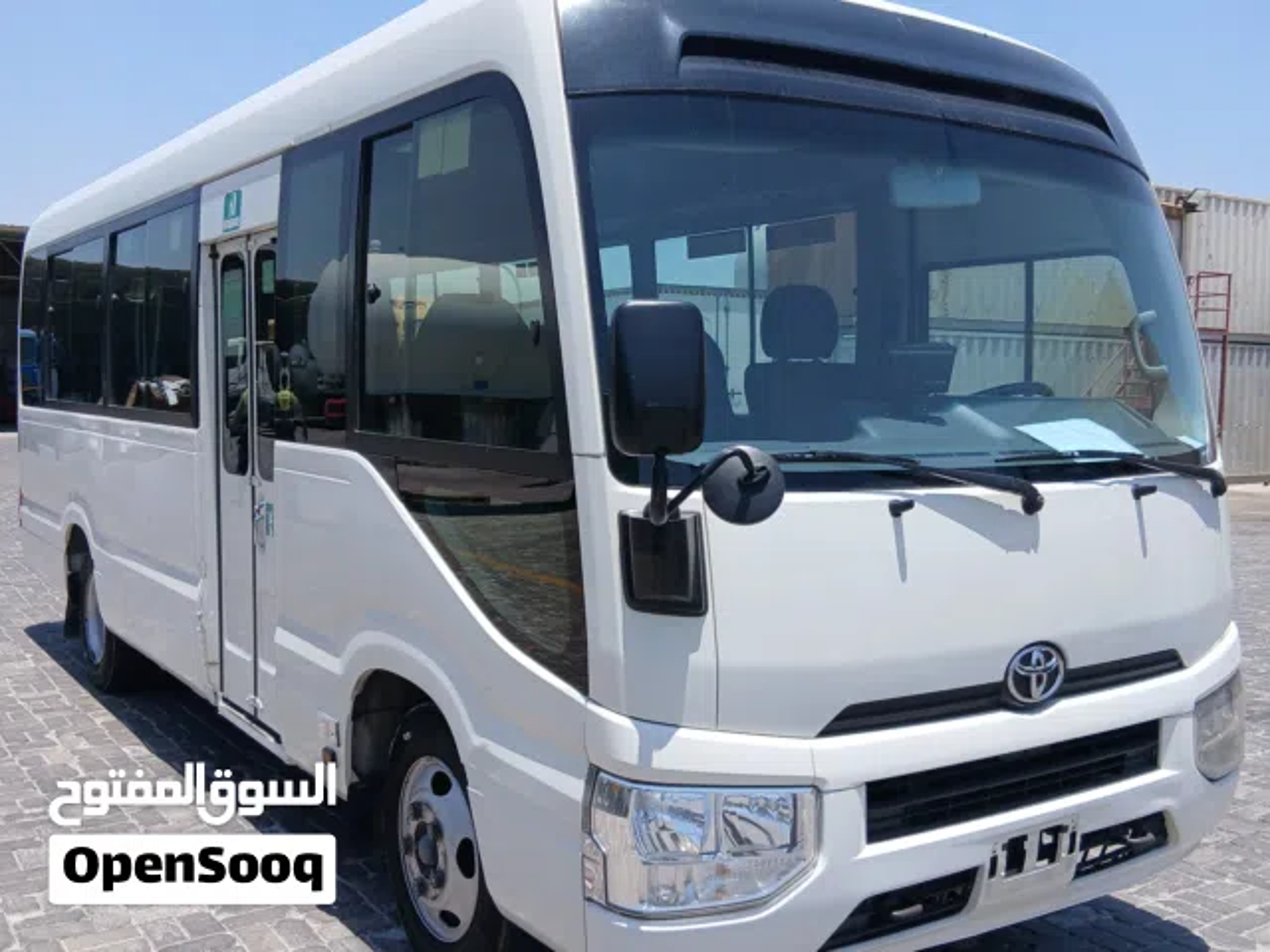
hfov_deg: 67.3
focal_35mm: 26
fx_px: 954
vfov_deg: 53.1
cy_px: 476
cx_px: 635
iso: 20
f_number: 1.8
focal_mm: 3.98
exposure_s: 1/507
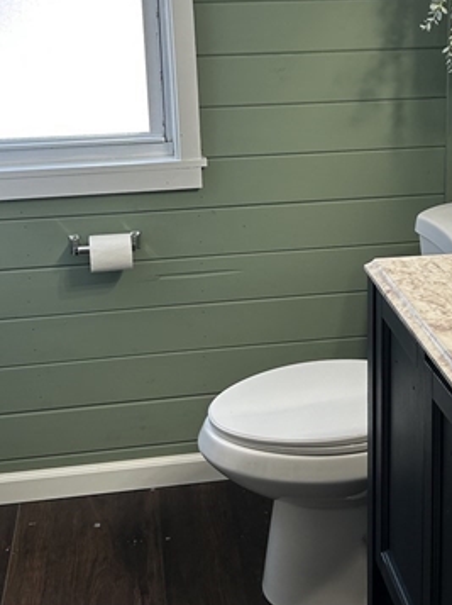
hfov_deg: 25.9
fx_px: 977
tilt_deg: -13.8
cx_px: 298
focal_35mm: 56
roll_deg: -0.1
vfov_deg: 33.9
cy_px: 183
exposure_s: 1/120
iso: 80
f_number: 1.5
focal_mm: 5.7
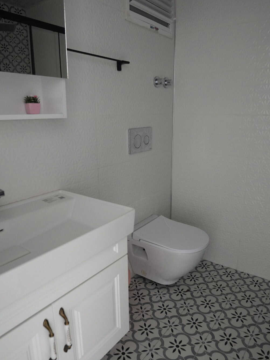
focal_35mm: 25
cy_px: 181
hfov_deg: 54.8
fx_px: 260
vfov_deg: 69.4
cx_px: 142
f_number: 2.8
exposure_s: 1/160
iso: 3200
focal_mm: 17
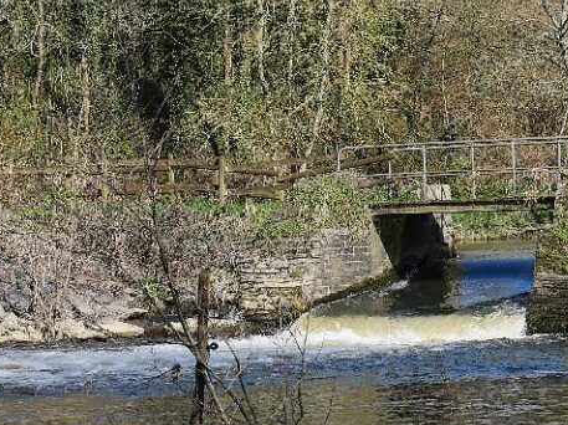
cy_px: 198
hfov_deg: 12.5
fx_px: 2574
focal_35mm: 157
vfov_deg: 9.4
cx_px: 103
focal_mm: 35
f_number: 5.6
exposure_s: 1/640
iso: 200
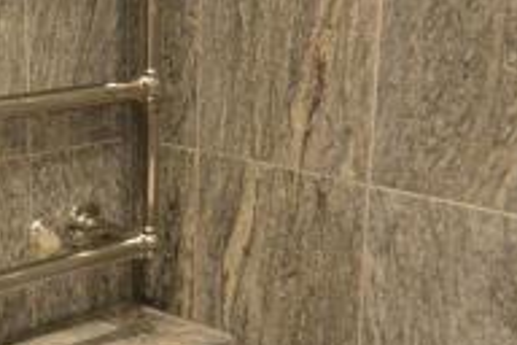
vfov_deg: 16.7
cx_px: 288
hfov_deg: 25.3
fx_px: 1149
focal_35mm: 80
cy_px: 356
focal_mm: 10
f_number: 4
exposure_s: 1/60
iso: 640
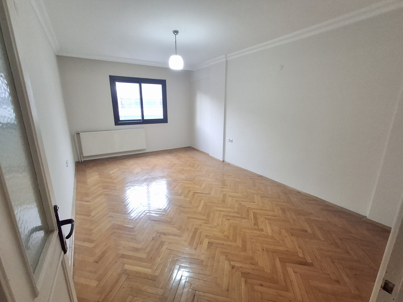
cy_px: 151
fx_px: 186
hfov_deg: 94.5
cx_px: 202
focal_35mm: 16
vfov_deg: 78.1
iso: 250
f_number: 2.2
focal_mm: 1.64
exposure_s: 1/50
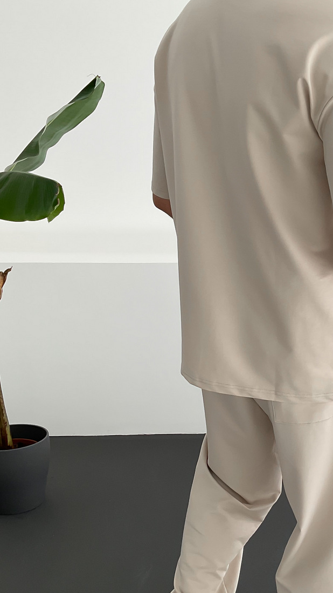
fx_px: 722
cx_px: 272
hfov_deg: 25.5
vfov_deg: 44.4
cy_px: 351
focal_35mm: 46
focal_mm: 3
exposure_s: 1/300
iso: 16
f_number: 1.8
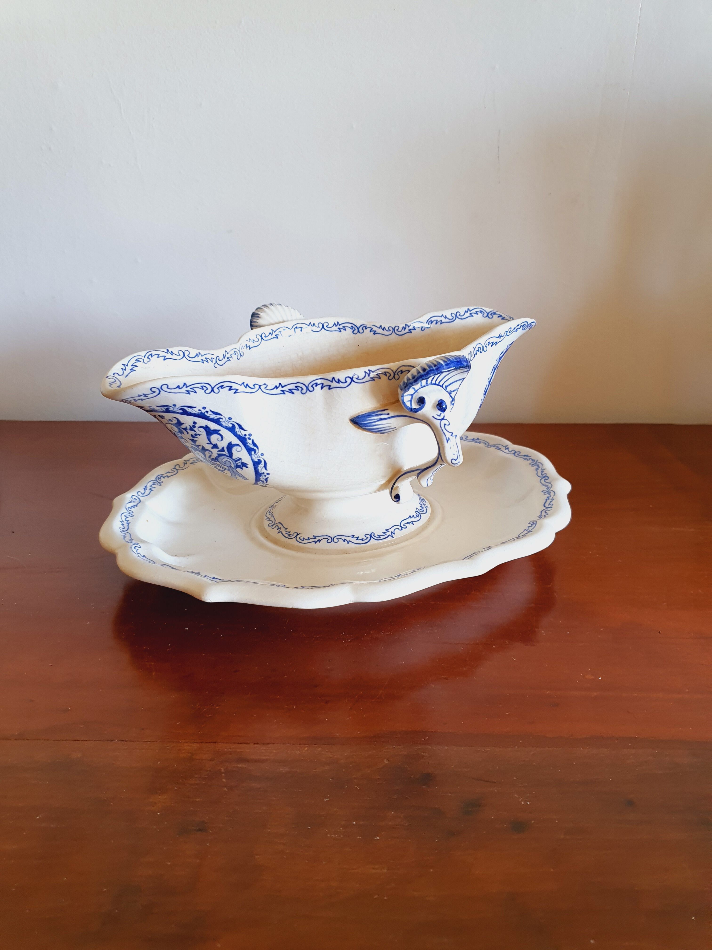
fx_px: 713
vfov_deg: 67.3
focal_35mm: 26
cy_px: 475
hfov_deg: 53.1
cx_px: 356
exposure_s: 1/100
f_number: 2.4
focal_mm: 4.32
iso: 80
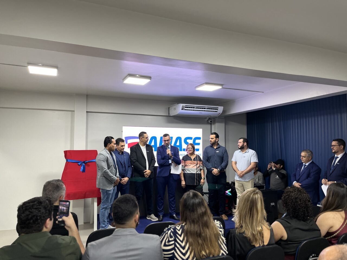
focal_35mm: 26
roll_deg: -0.2
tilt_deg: +1.9
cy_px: 130
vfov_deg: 53.1
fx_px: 261
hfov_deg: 67.3
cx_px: 174
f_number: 1.6
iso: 200
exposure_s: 1/60
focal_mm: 5.1
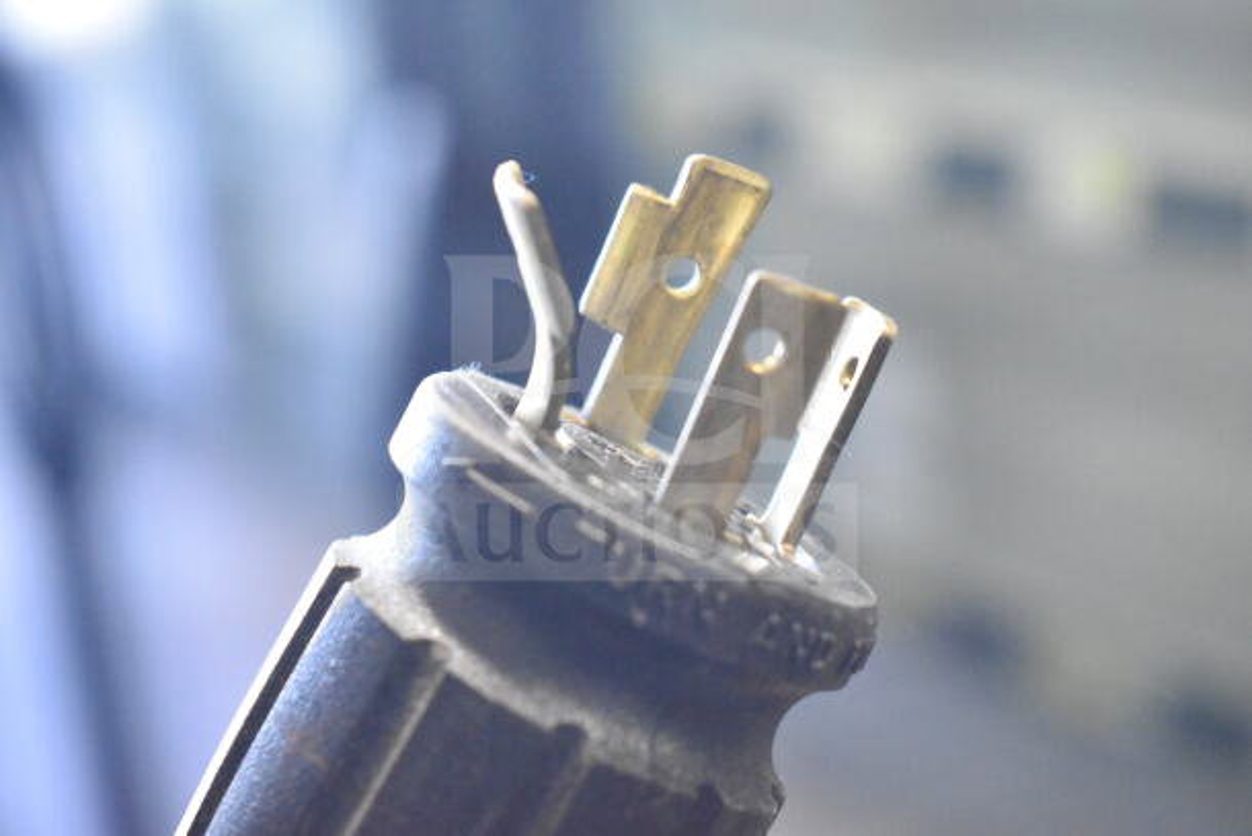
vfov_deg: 16.6
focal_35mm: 82
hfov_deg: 24.6
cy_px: 418
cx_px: 626
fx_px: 2870
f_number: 5.6
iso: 11400
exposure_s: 1/100
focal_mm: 55
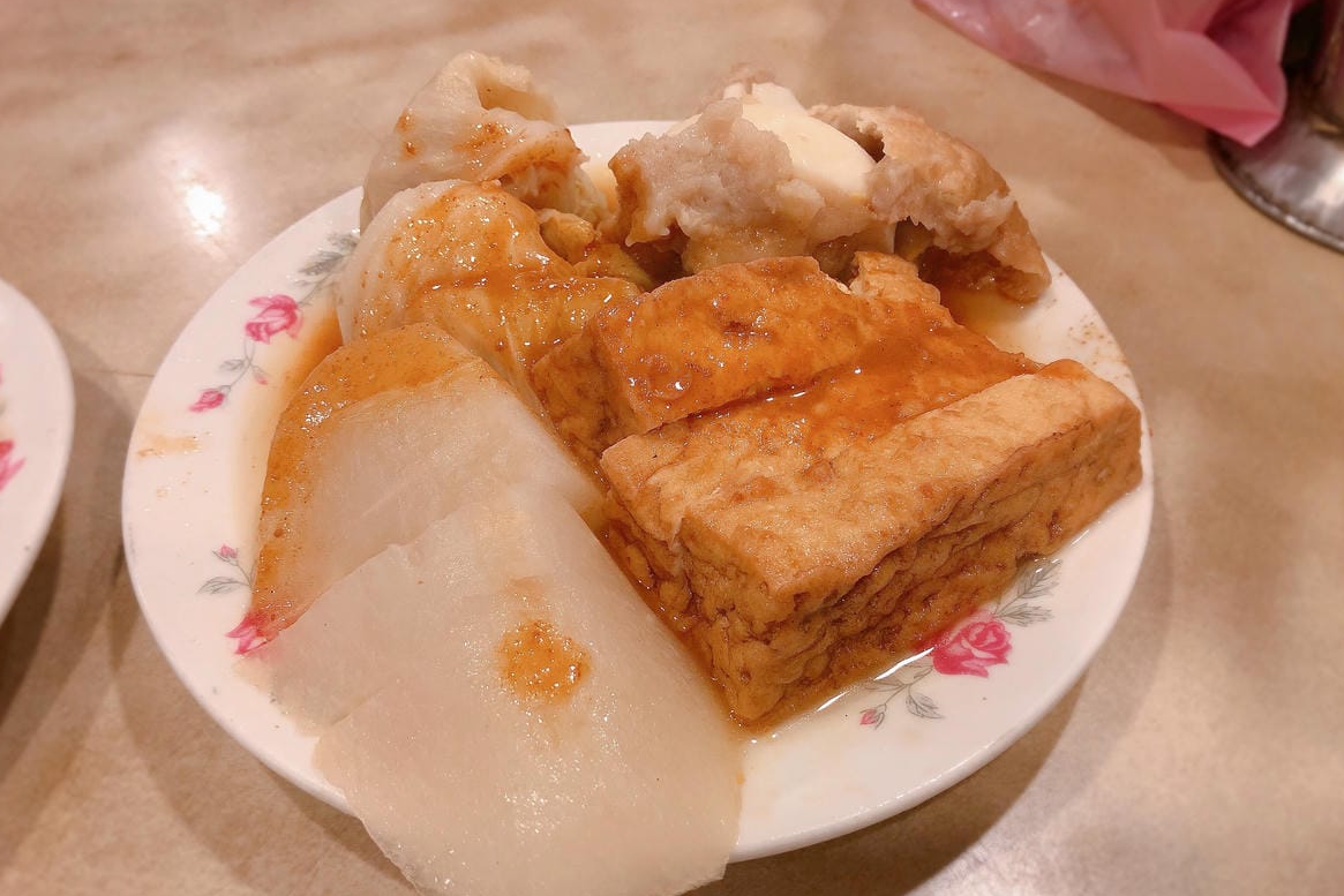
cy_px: 495
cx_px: 665
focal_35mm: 30
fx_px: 1120
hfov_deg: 61.9
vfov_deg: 43.6
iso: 50
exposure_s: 1/15
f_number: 1.8
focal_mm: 3.99
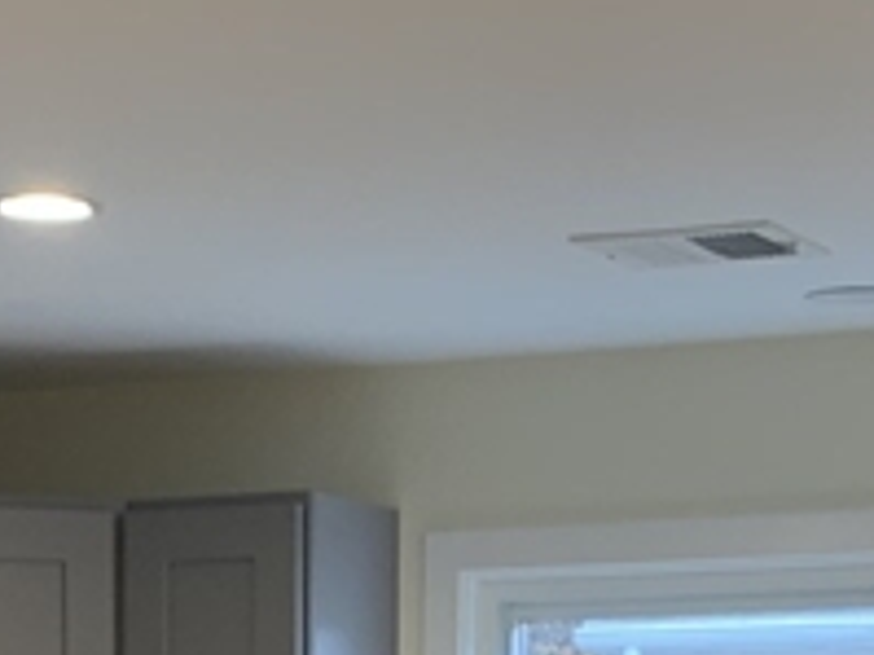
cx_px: 325
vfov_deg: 10.4
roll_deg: -0.4
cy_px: 1178
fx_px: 3381
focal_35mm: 134
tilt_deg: -4.6
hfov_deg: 14.7
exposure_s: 1/60
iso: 100
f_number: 1.8
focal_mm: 4.25
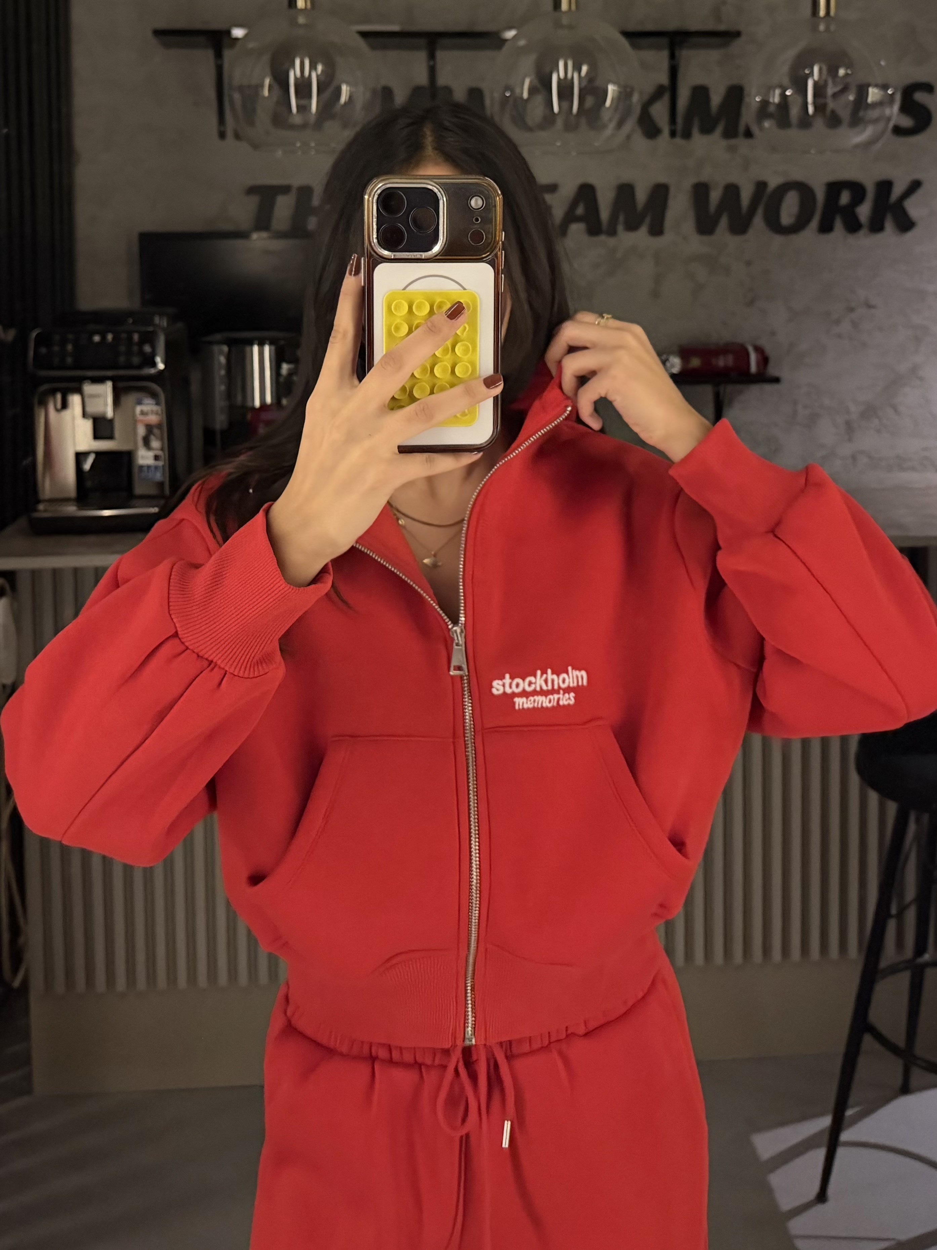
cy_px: 625
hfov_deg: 56.8
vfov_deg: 71.6
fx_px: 866
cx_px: 468
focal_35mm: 24
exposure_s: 1/36
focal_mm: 6.76
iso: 1000
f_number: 1.78
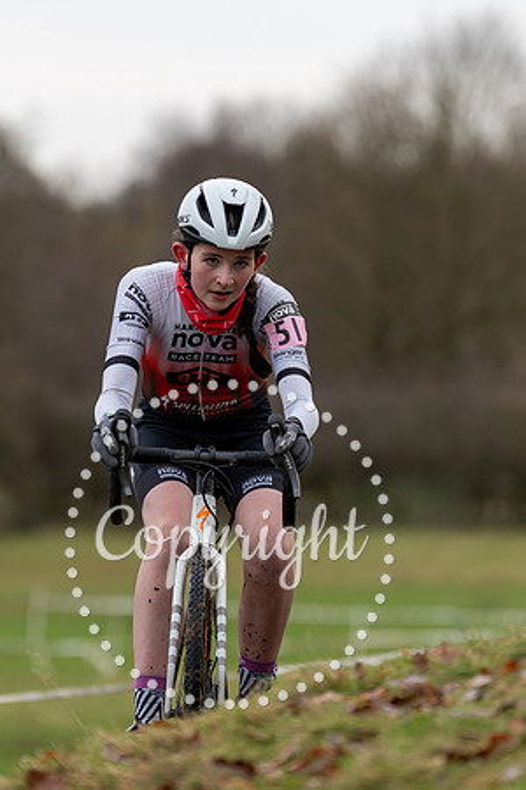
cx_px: 224
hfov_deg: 4.5
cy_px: 320
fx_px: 6767
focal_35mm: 309
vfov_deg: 6.7
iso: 500
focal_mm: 173
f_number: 3.2
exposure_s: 1/1000
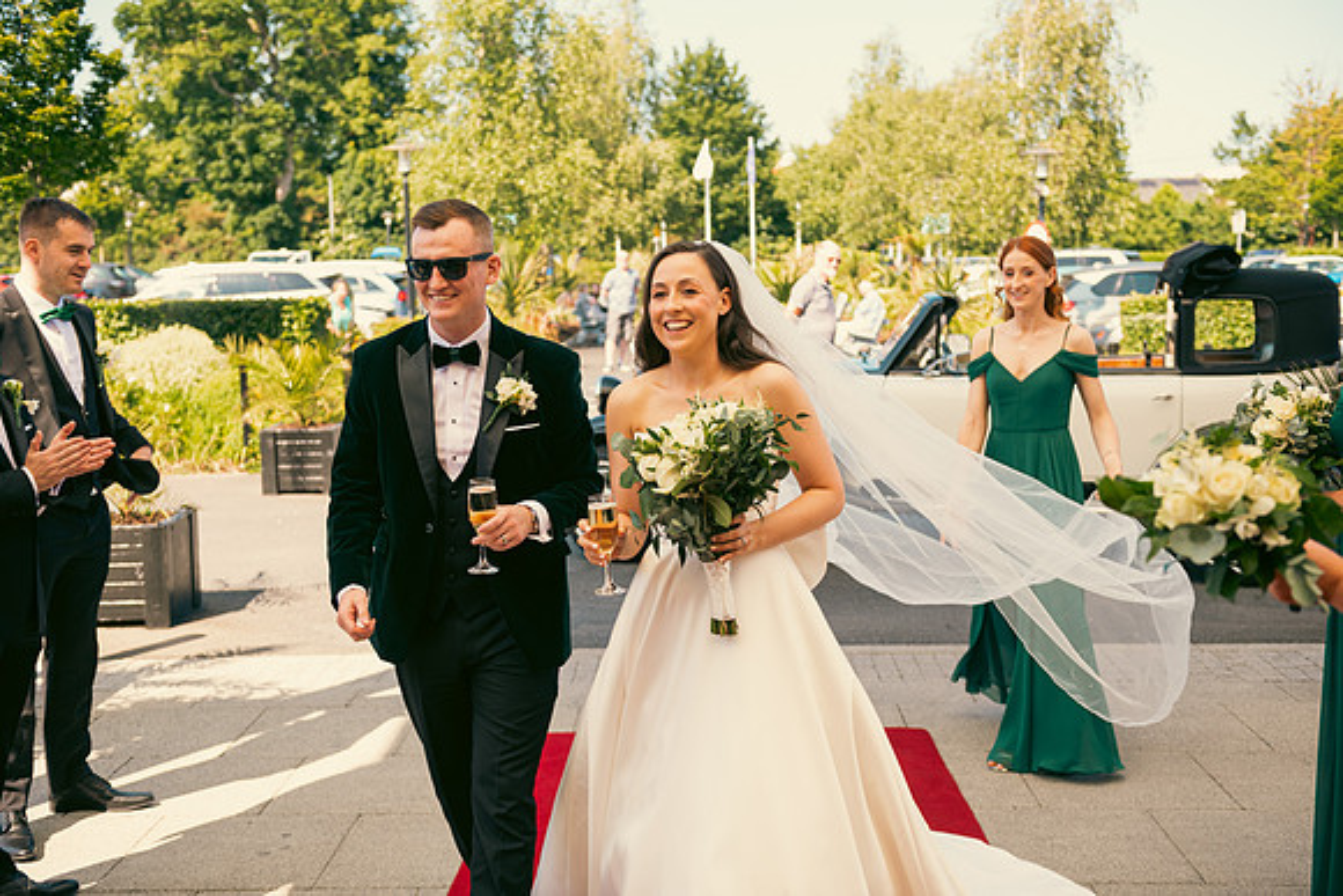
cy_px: 448
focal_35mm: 44
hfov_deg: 44.5
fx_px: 1642
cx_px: 672
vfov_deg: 30.5
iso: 125
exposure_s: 1/400
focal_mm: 44
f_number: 3.5
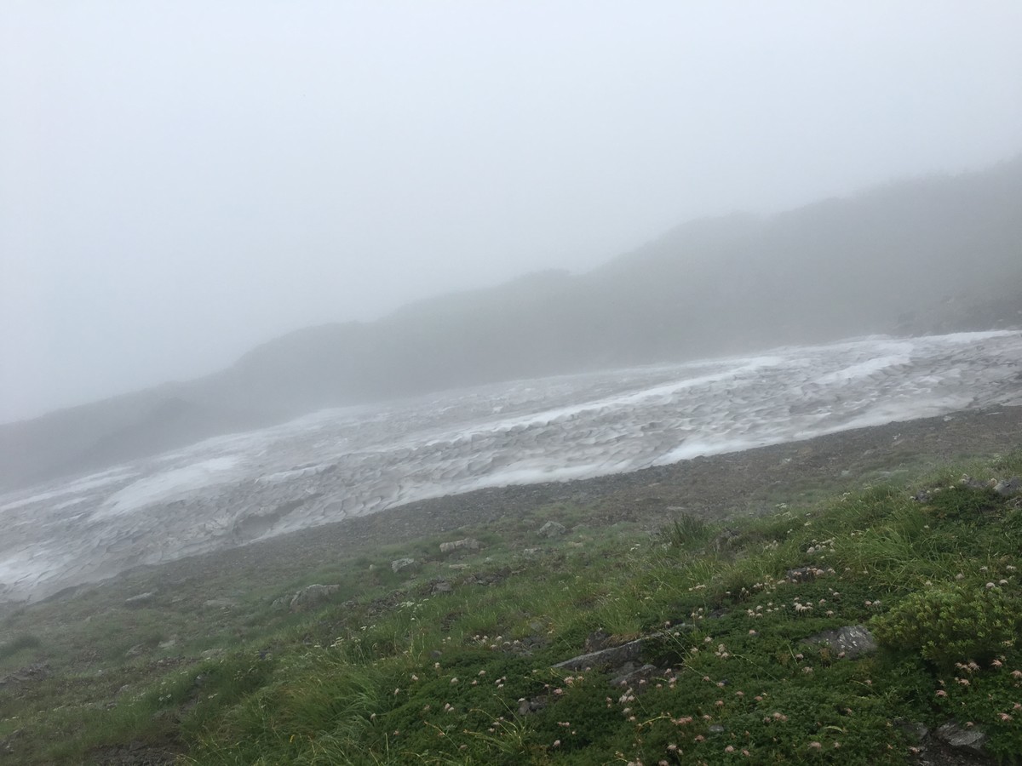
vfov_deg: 48.2
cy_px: 383
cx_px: 511
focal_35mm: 29
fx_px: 856
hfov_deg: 61.7
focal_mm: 4.15
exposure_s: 1/1832
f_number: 2.2
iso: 25
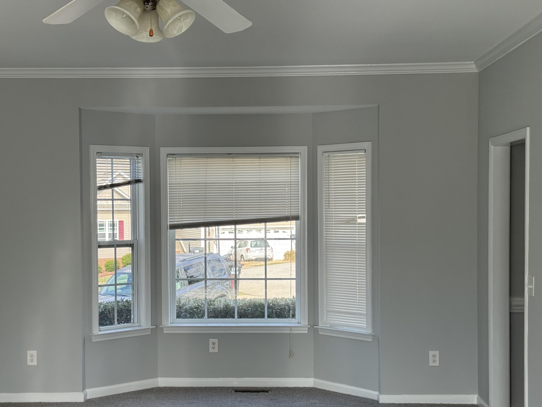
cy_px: 239
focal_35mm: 57
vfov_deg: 25.6
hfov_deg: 33.8
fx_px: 893
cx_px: 251
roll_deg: +0.7
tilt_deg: -2.4
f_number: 1.78
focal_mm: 6.76
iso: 64
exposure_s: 1/329
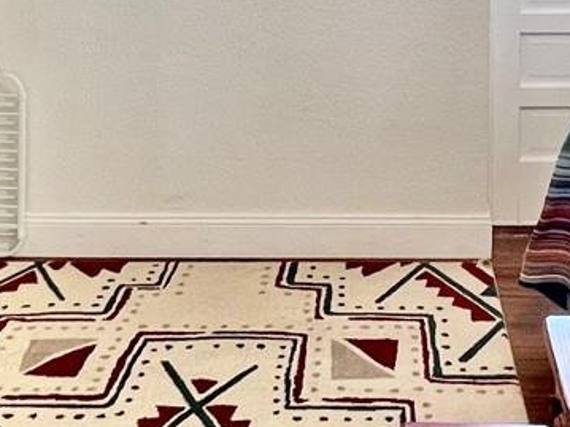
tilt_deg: -2.4
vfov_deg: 21.9
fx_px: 955
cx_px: 399
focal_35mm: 58
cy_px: -175
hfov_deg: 32.8
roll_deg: +0.0
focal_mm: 1.57
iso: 160
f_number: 1.8
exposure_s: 1/60
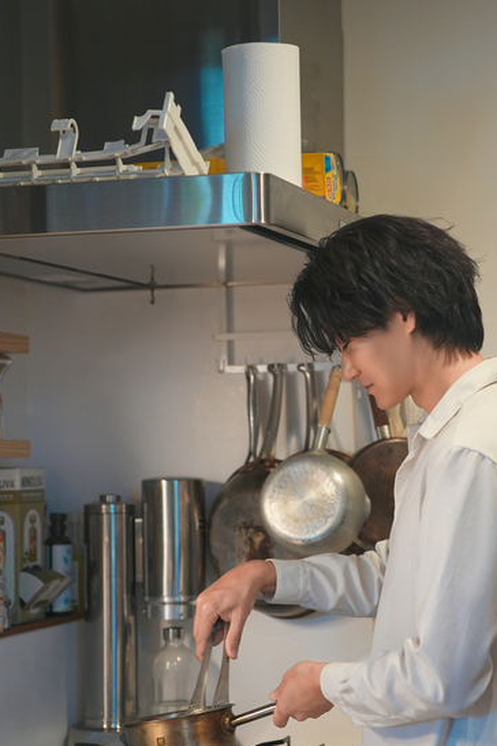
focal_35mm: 91
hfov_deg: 15.0
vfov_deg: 22.4
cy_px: 391
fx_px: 1884
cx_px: 307
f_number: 2.8
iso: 800
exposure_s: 1/125
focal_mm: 65
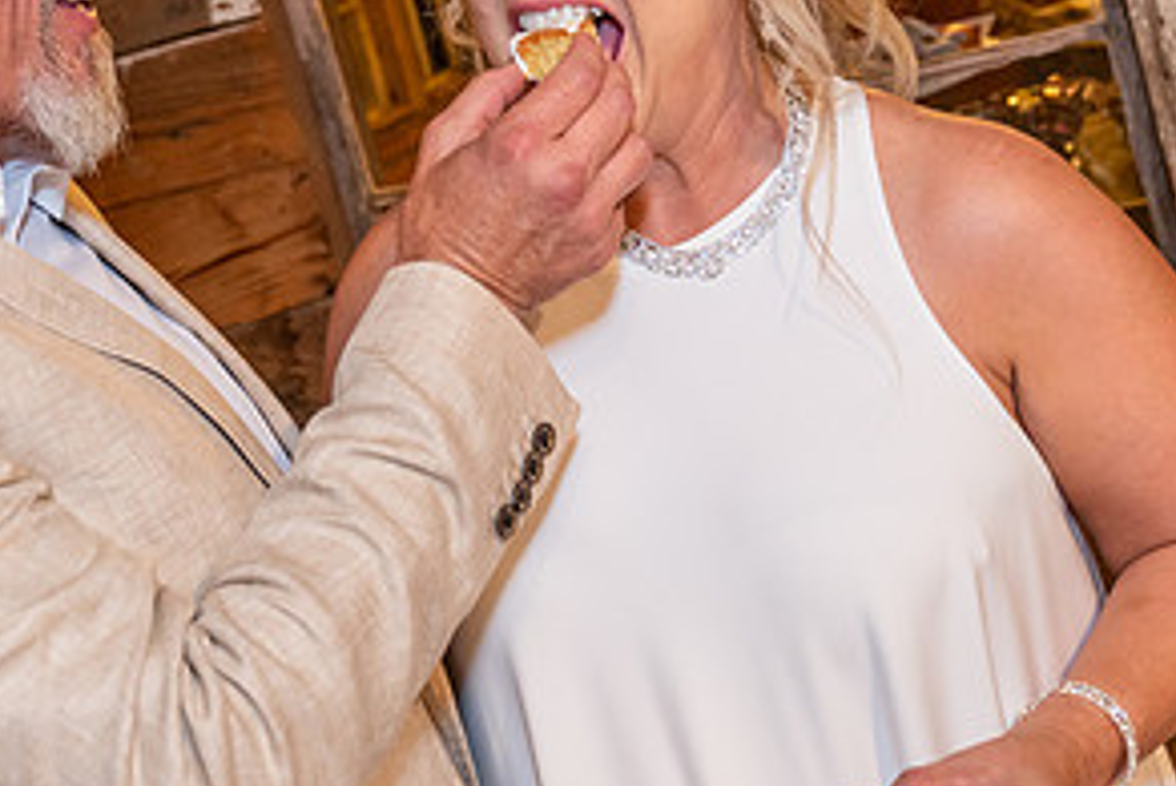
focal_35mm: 71
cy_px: 166
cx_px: 558
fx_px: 2320
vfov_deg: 19.0
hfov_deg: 28.4
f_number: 4.5
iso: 1600
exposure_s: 1/60
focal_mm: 33
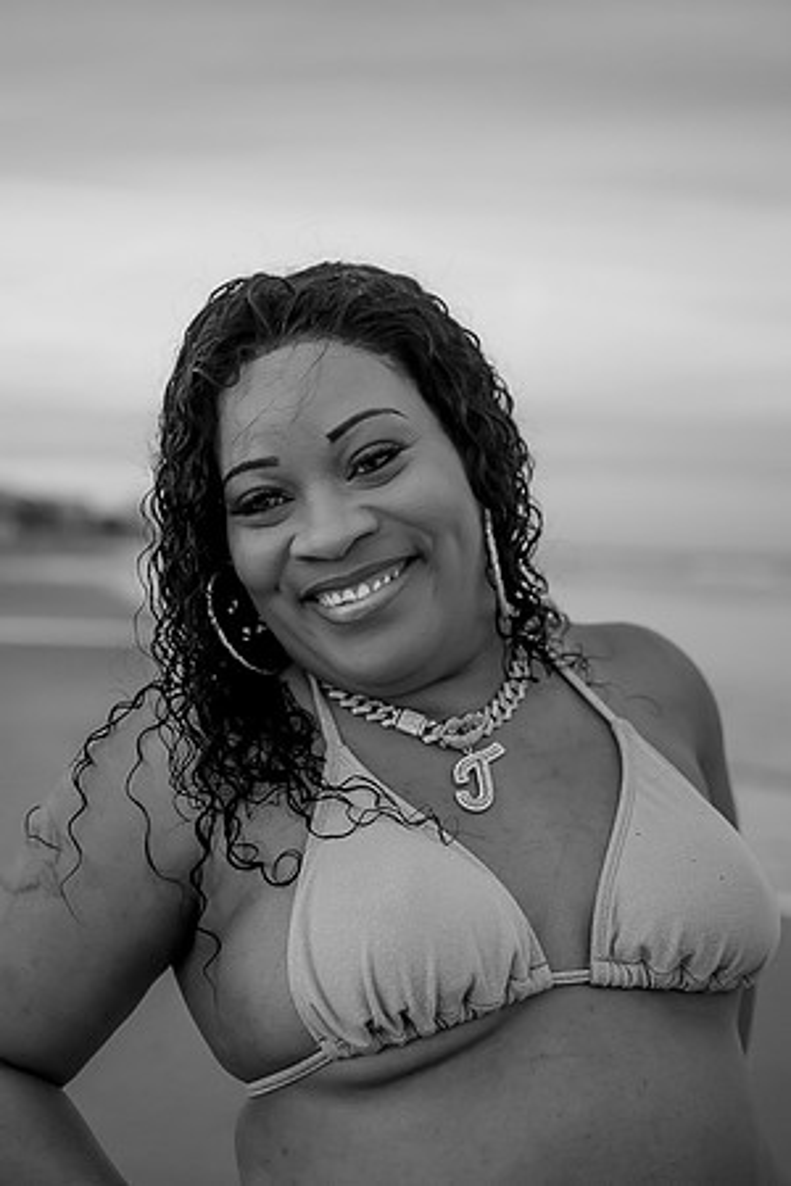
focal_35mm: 52
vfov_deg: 38.2
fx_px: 1714
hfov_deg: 26.0
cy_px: 593
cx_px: 396
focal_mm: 35
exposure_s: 1/250
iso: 640
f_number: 2.2
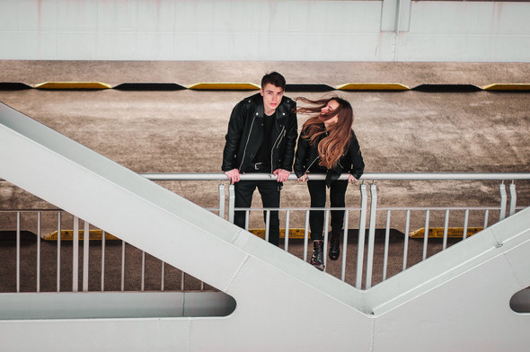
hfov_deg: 16.1
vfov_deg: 10.7
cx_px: 265
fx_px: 1875
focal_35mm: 128
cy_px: 176
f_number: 1.8
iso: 400
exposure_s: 1/800
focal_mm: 85
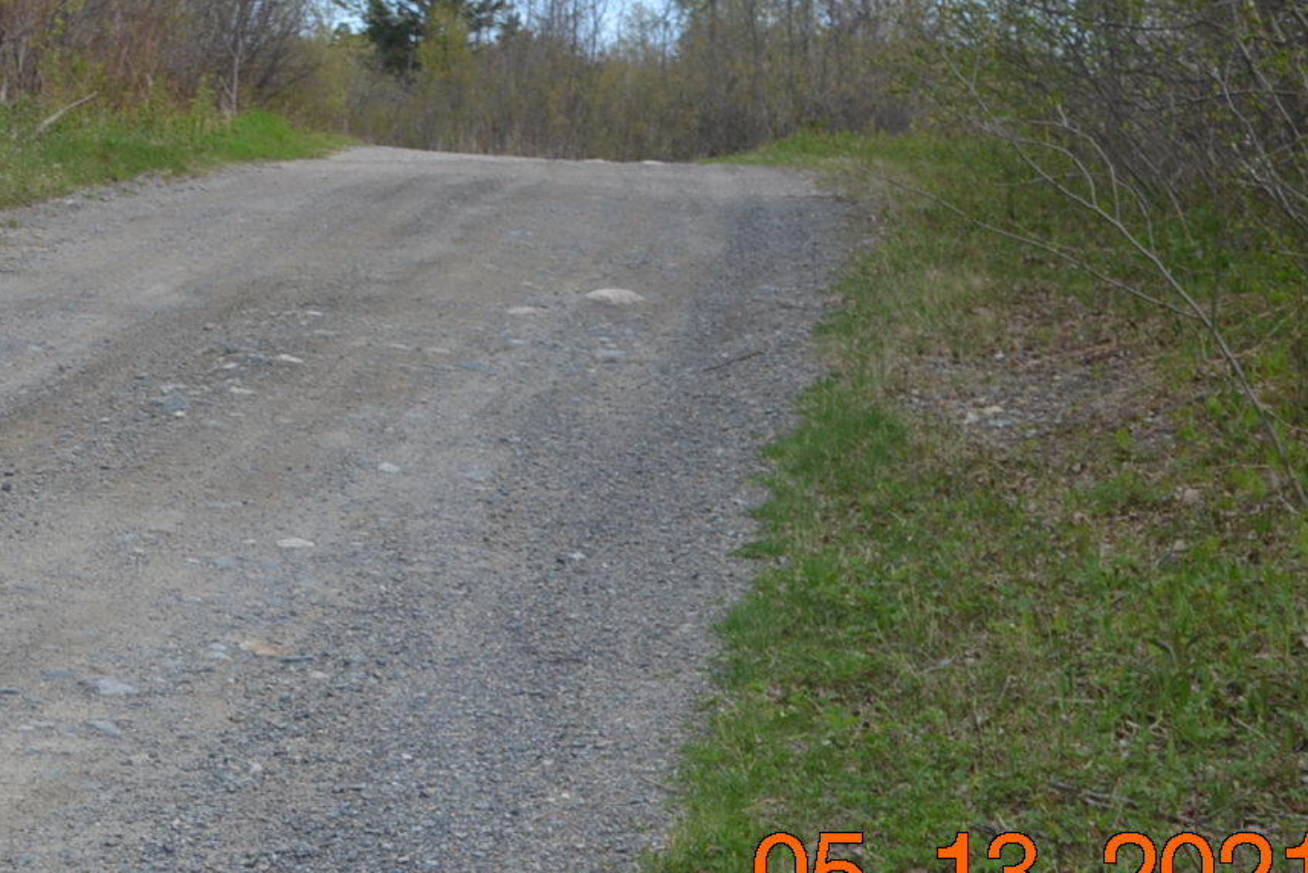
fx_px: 3815
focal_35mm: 105
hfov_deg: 18.8
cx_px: -95
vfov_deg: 12.8
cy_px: -119
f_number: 7.1
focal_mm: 26
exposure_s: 1/200
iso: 100
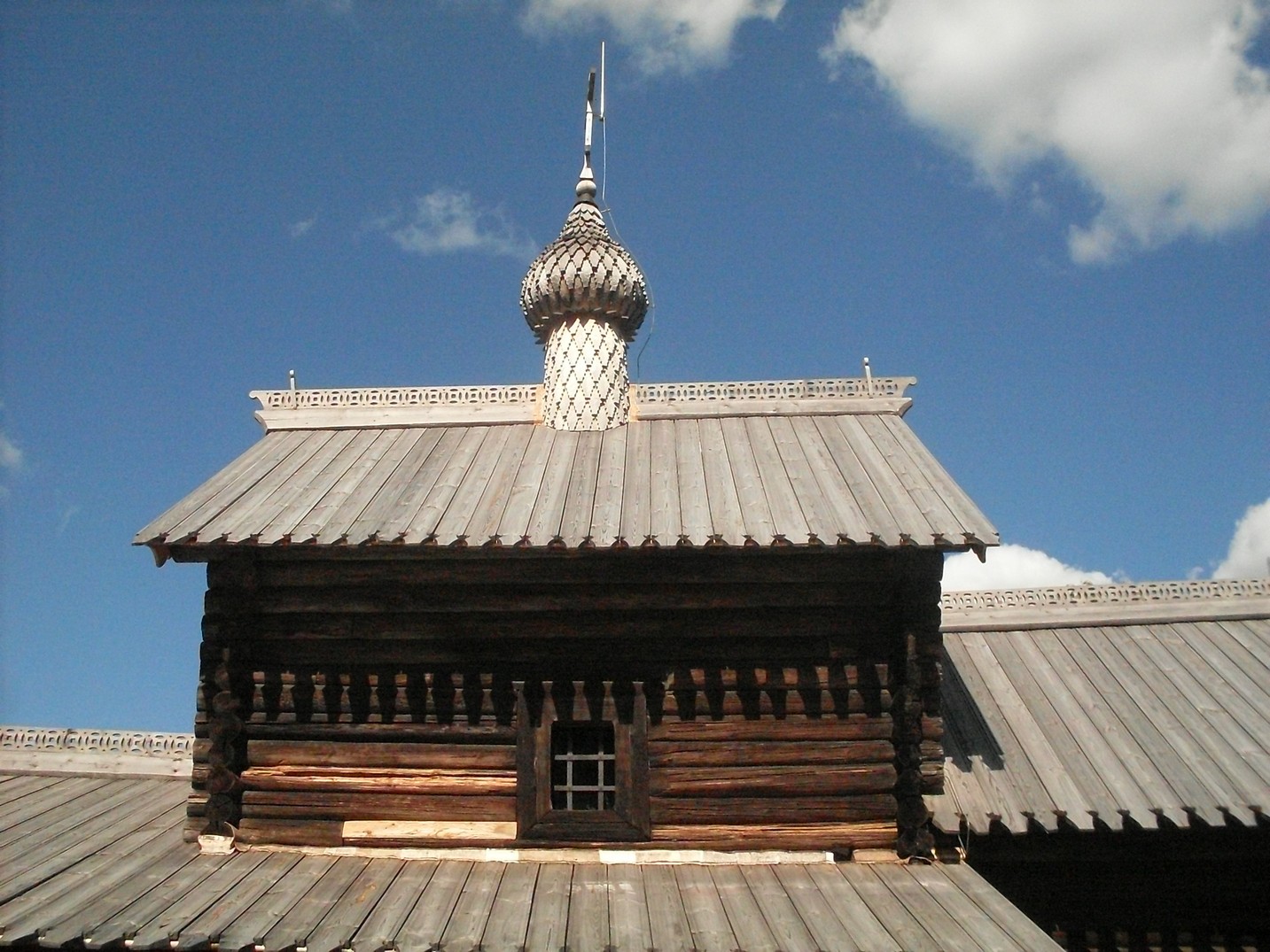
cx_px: 635
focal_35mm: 38
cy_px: 476
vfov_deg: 37.7
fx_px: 1394
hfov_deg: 49.0
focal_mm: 6.3
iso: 400
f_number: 8.4
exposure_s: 1/1500
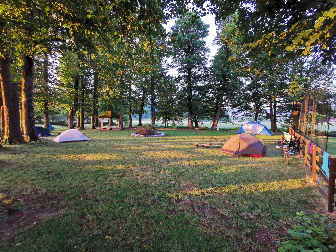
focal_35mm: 16
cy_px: 126
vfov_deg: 78.1
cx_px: 168
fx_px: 155
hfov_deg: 94.5
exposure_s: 1/50
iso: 160
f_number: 2.2
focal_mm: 2.35
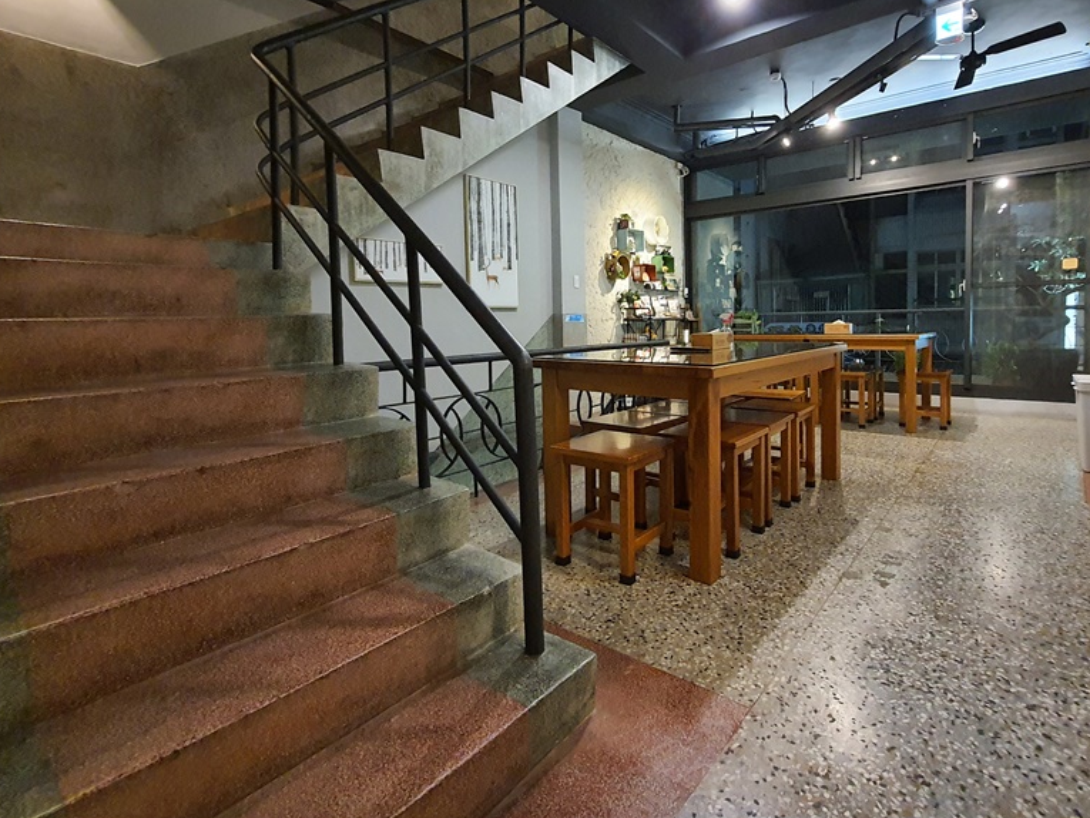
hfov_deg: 90.7
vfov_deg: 74.3
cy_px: 348
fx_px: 535
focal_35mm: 17
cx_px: 603
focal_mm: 1.74
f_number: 2.2
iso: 640
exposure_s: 1/17
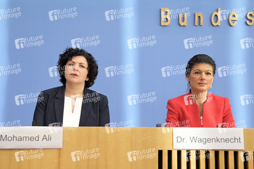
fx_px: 395
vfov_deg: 24.2
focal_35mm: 56
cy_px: 84
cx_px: 127
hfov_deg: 35.7
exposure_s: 1/500
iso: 3200
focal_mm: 56
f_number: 5
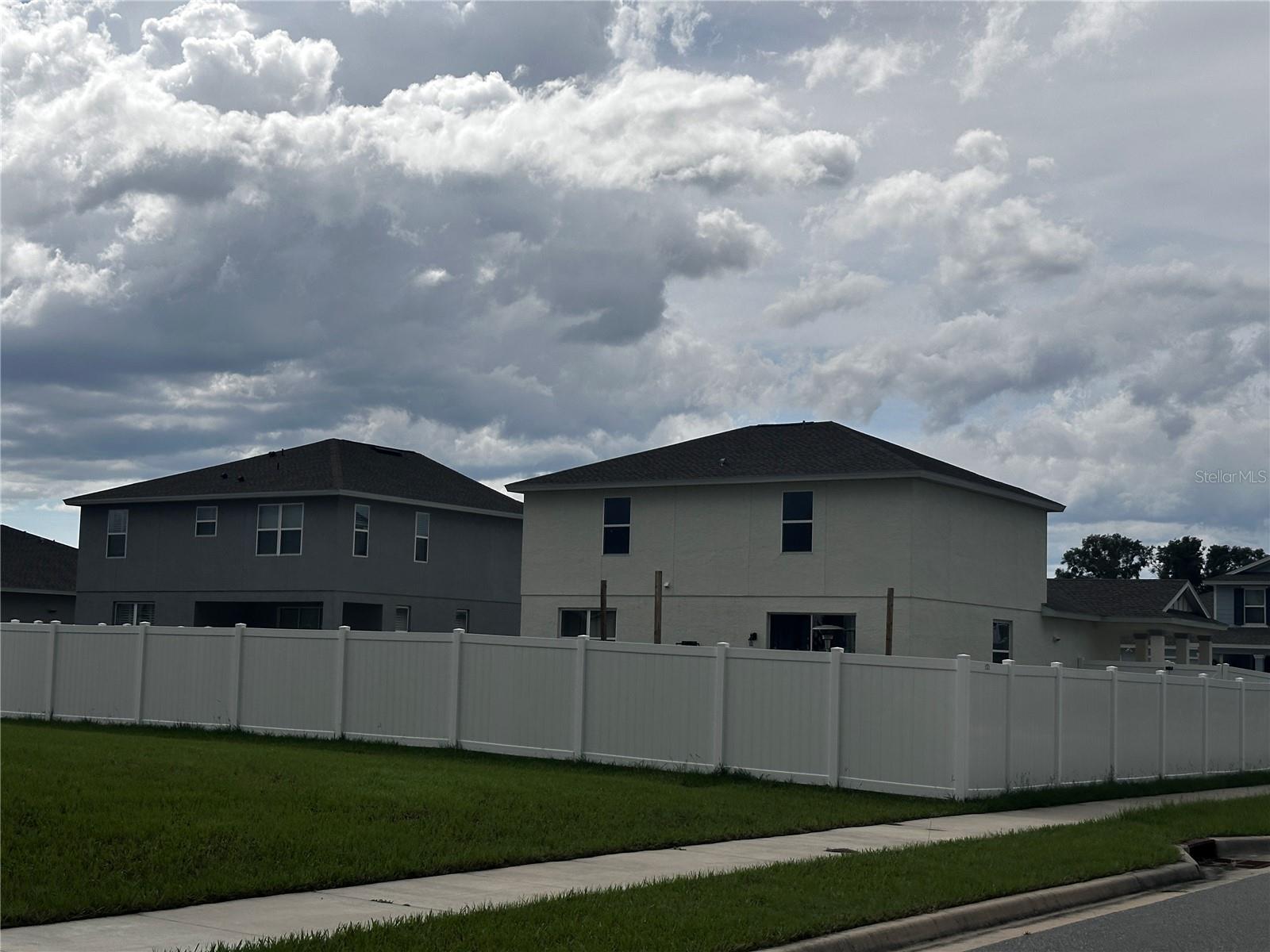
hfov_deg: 39.7
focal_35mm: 48
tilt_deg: +5.0
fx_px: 1761
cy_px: 476
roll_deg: -1.7
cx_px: 635
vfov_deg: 30.3
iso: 64
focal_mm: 6.86
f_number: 1.78
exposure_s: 1/9804
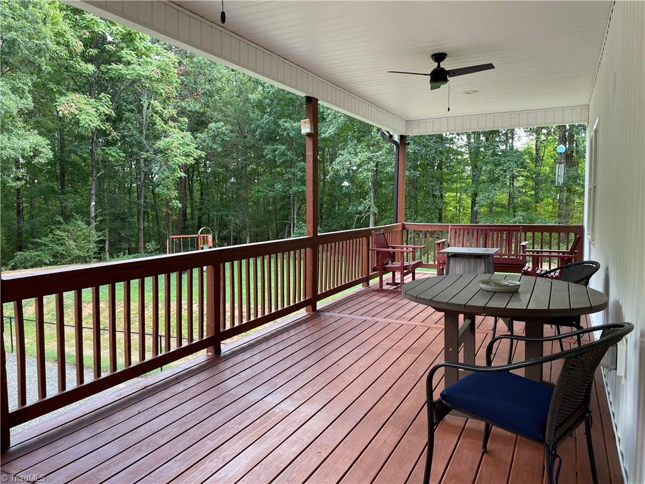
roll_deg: +0.6
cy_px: 242
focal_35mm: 26
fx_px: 484
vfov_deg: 53.1
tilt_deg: -3.7
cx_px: 322
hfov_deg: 67.3
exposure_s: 1/121
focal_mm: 4.2
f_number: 1.6
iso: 50
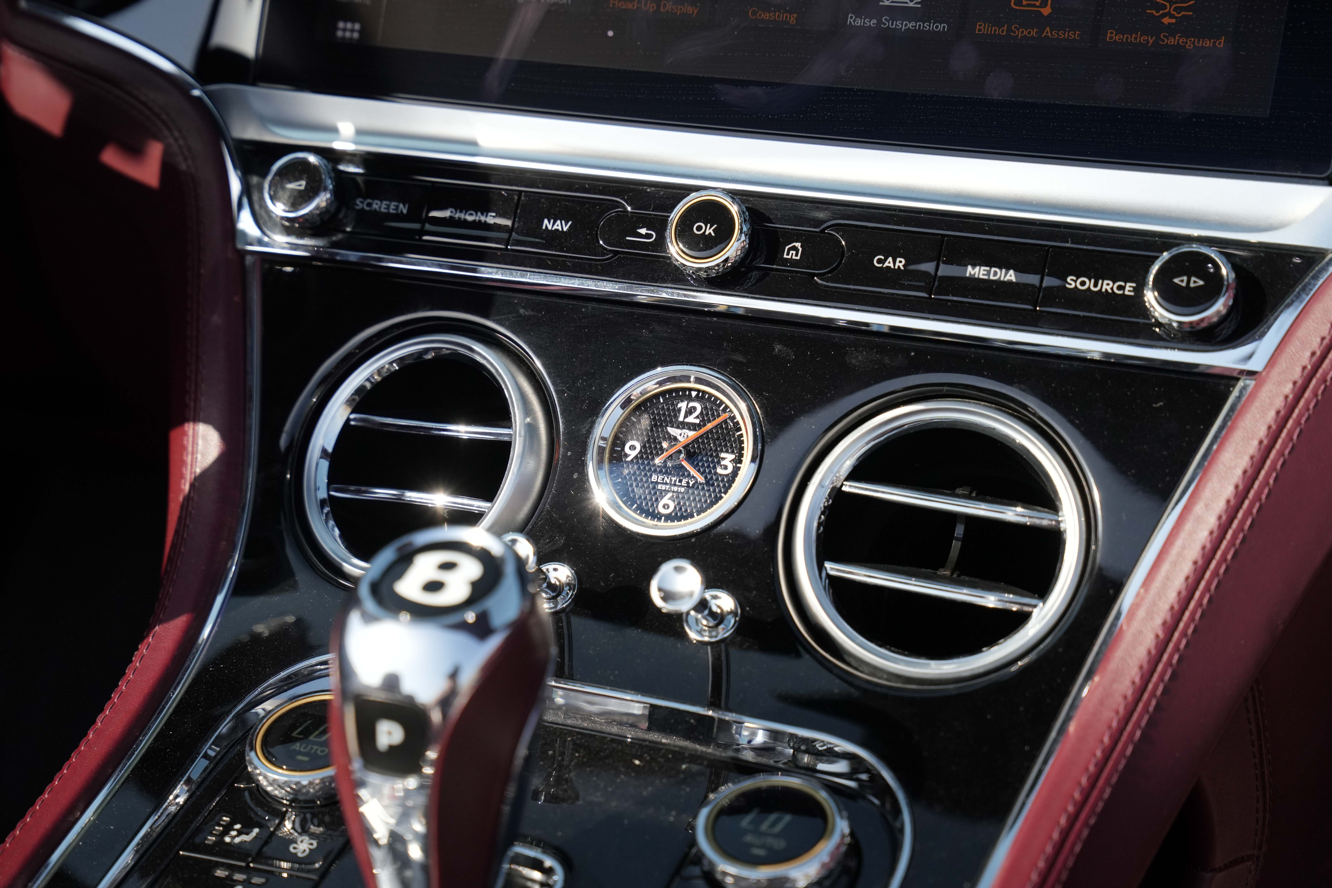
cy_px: 444
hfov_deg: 28.8
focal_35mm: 70
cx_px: 666
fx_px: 2590
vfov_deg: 19.5
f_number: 5
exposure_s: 1/8000
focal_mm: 70
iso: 1600
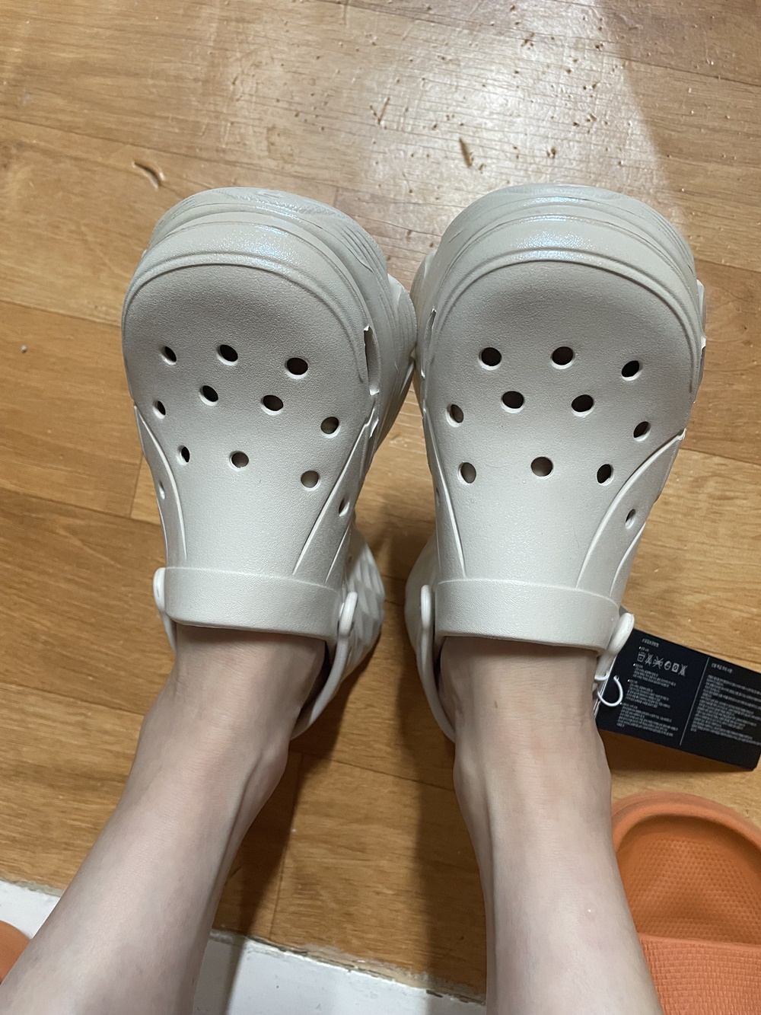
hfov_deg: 53.1
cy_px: 508
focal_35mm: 26
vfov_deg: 67.3
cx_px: 380
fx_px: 762
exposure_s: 1/40
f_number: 1.6
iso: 400
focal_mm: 4.2
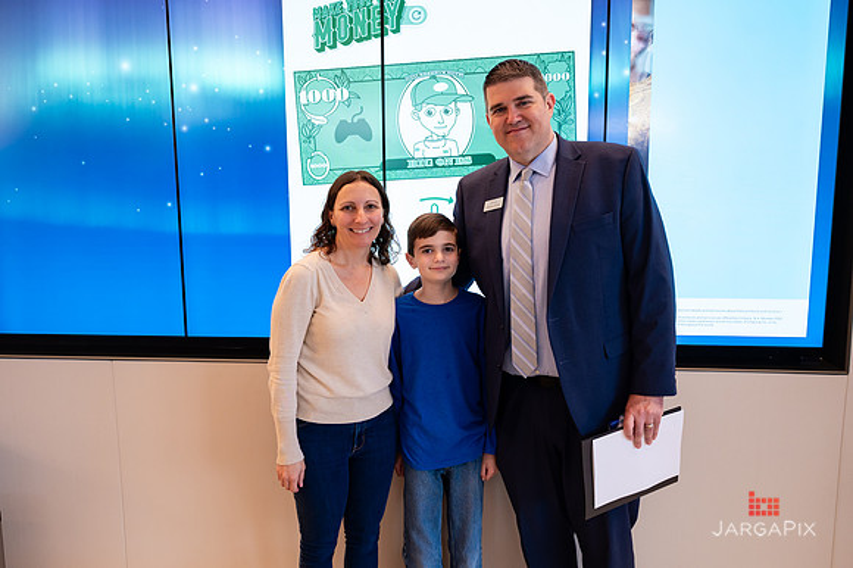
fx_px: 716
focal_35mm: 30
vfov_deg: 43.2
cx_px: 428
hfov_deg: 61.6
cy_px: 270
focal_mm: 28.5
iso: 800
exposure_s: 1/200
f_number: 3.5
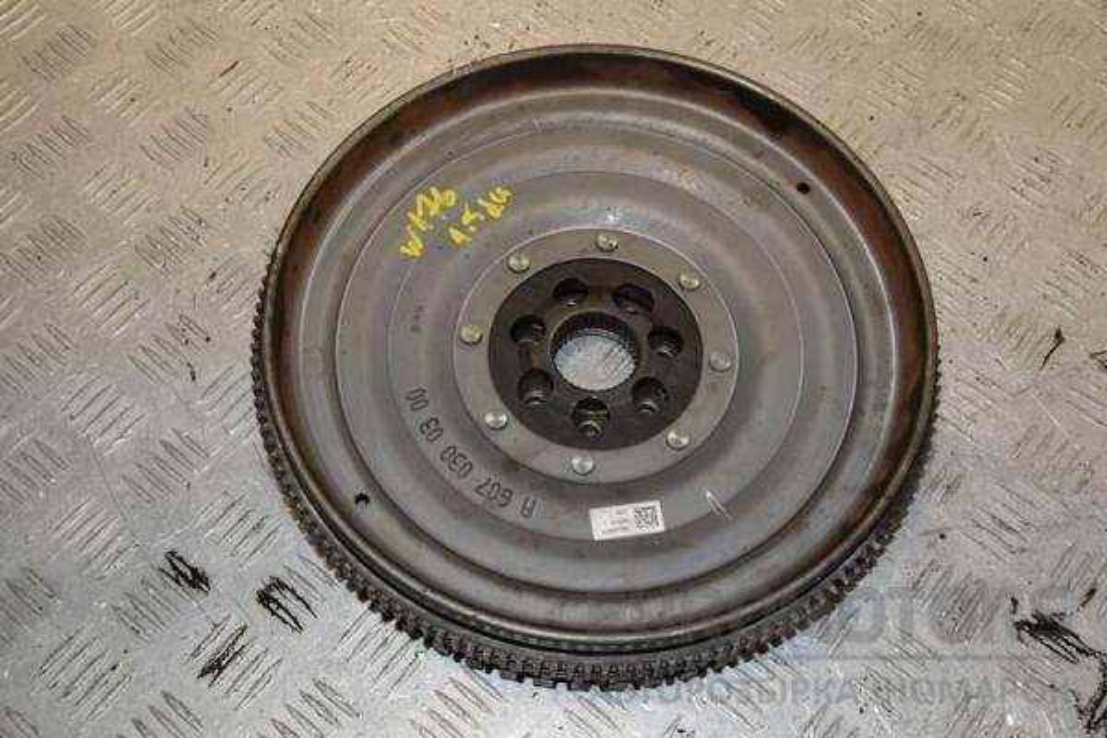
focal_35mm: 42
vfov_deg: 31.9
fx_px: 1291
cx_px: 554
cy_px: 369
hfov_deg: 46.4
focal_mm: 28
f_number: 10
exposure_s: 1/200
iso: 800
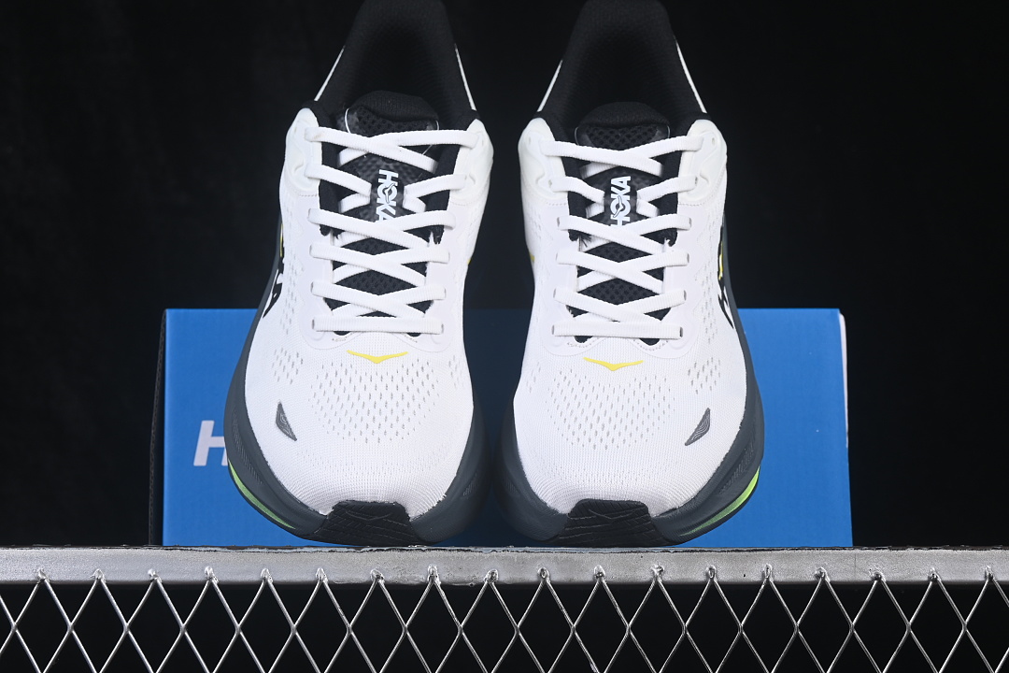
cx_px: 504
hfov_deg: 27.0
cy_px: 336
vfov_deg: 18.2
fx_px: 2102
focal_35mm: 75
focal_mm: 50
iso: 160
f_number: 8
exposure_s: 1/80
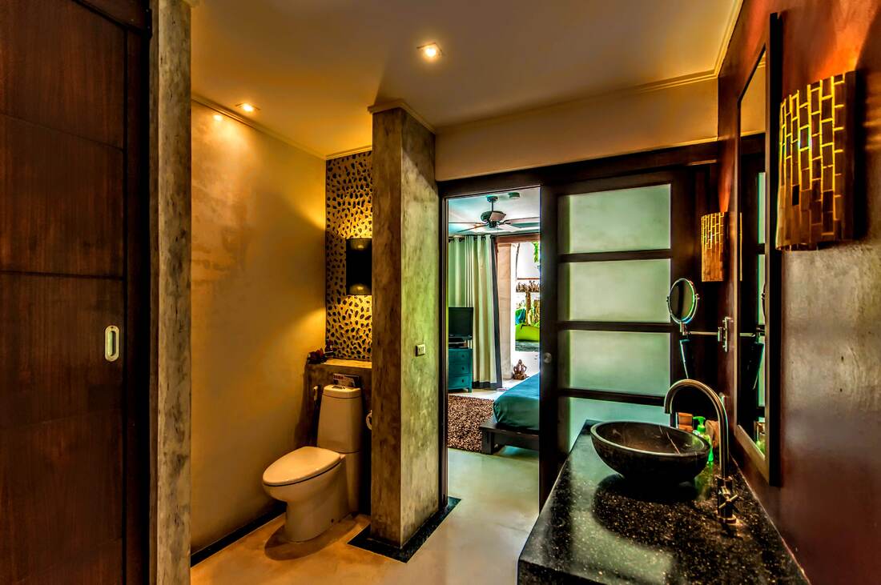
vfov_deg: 77.2
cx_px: 440
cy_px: 292
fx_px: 367
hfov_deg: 100.4
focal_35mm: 15
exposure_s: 1/20
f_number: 5
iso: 250
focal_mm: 10
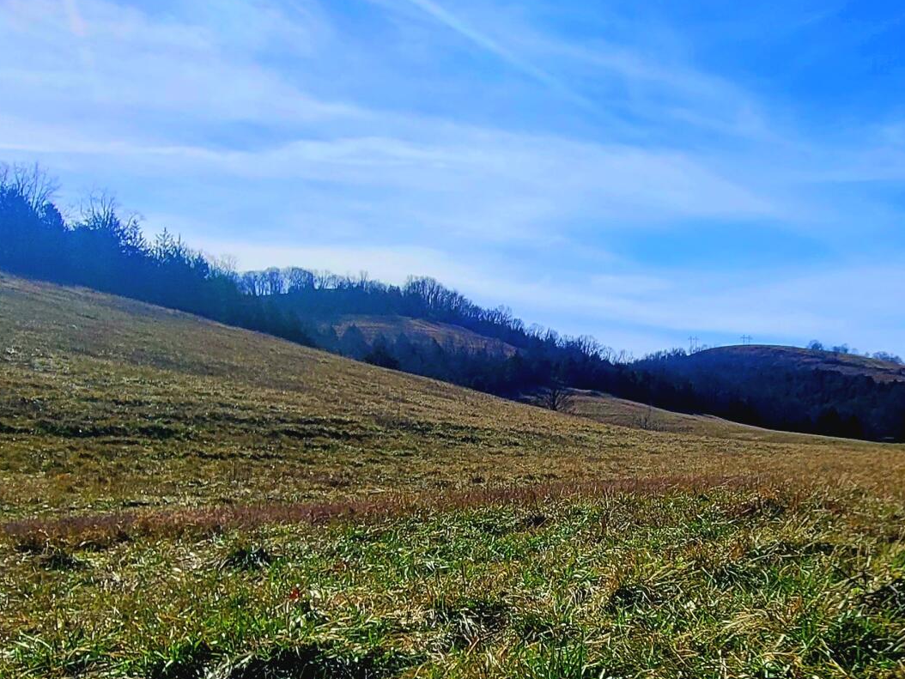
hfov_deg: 47.1
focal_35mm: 37
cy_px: 448
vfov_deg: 38.3
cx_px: 739
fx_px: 968
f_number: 2.2
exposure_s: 1/5000
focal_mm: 2.2
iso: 50
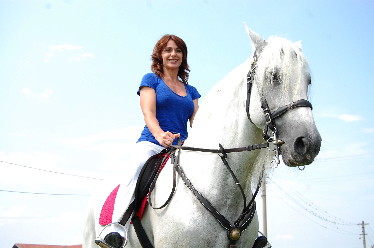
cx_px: 187
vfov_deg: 23.7
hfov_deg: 35.1
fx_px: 592
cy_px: 124
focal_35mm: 57
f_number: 5.6
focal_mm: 38
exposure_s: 1/640
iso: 400
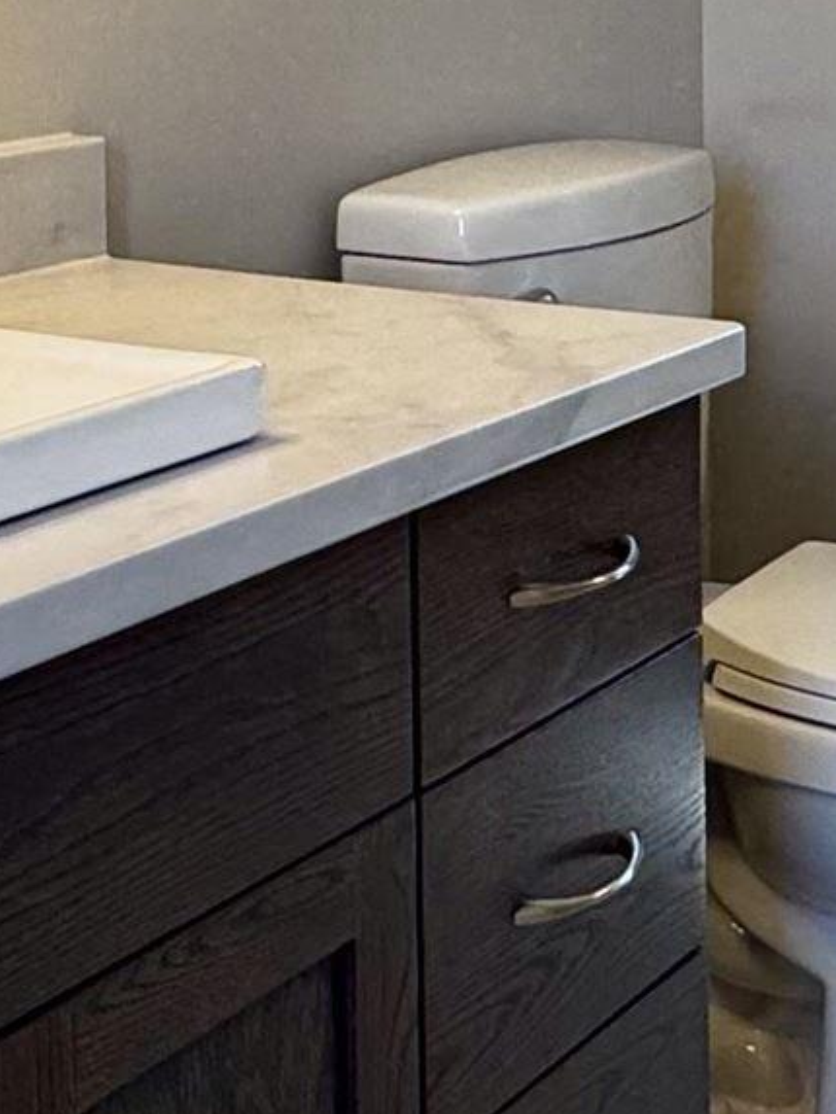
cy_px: -103
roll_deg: +0.6
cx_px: 610
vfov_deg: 24.3
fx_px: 2414
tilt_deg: -0.6
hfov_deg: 19.5
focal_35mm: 75
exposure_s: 1/120
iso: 80
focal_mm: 2.22
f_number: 2.2
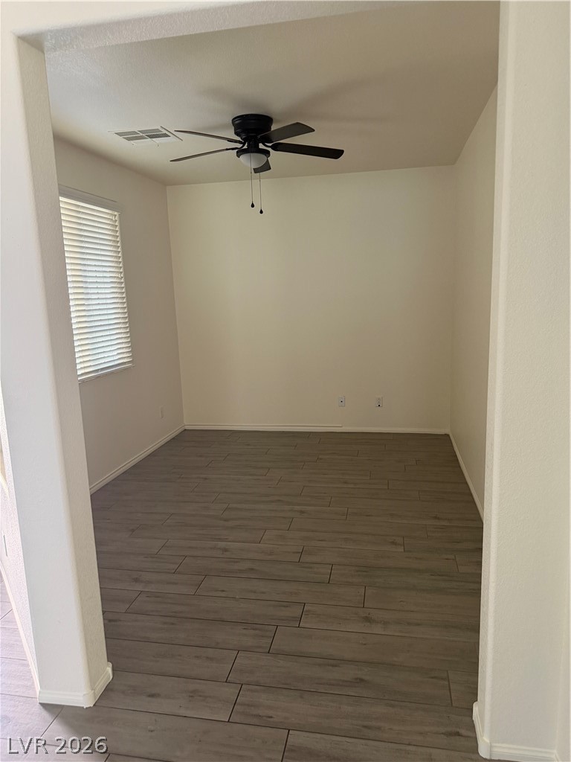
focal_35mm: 24
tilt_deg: -11.1
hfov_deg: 56.8
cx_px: 286
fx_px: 528
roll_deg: +2.8
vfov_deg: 71.6
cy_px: 381
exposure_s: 1/60
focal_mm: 6.76
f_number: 1.78
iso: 320
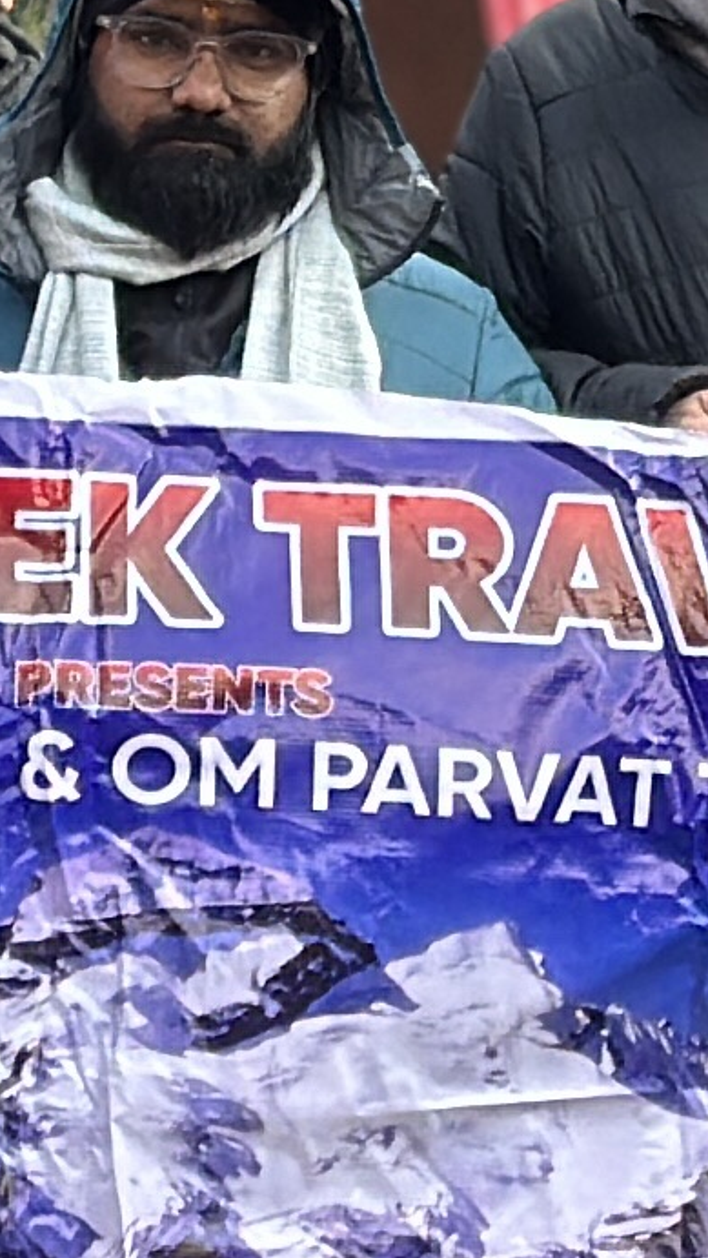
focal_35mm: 305
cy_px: 144
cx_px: 40
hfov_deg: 4.0
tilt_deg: +7.2
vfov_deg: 7.1
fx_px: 10173
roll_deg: -1.4
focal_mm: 6.86
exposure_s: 1/478
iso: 80
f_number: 1.78
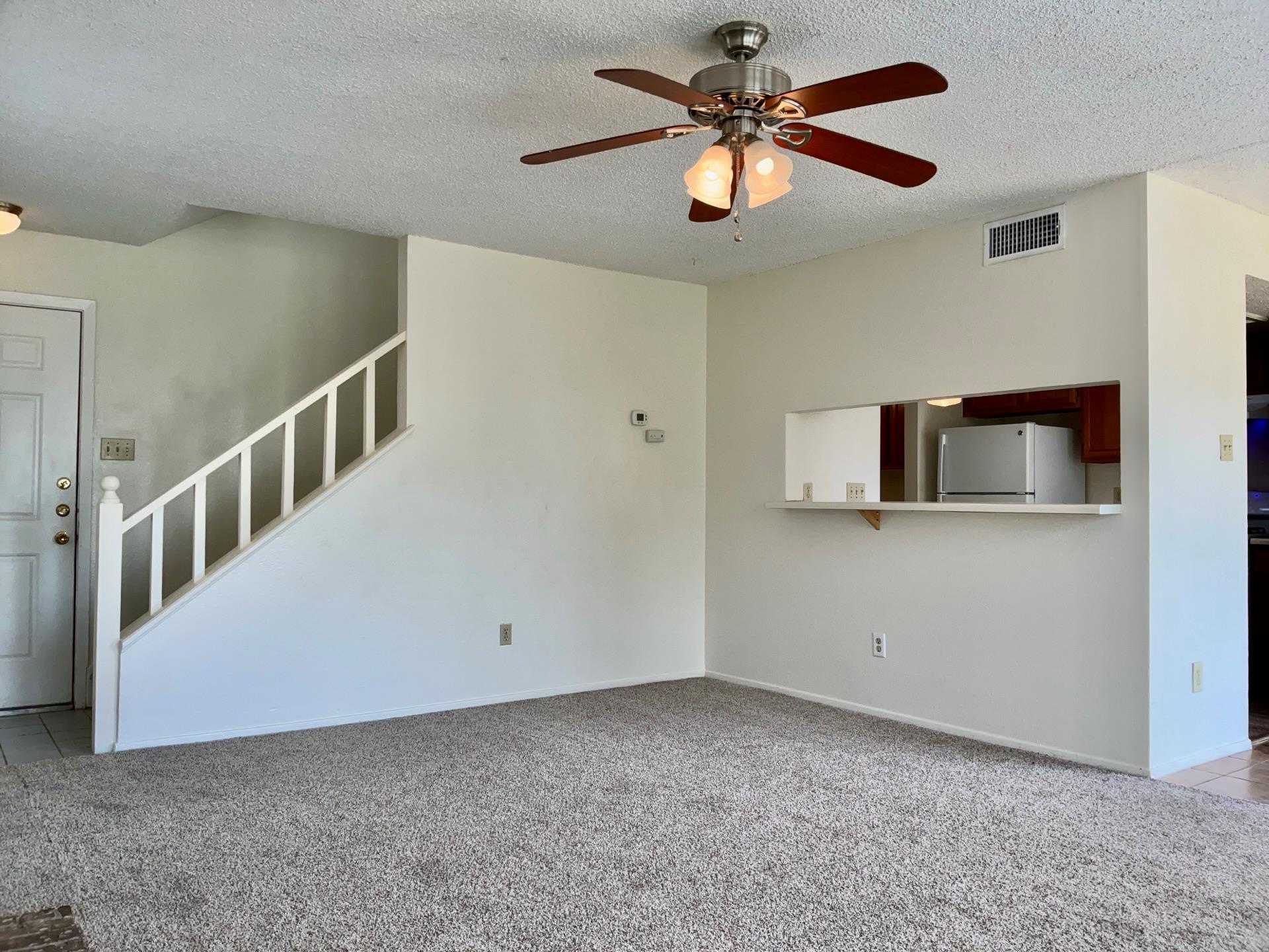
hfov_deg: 65.3
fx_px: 990
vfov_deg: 51.4
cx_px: 634
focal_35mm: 27
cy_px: 476
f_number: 1.8
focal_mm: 3
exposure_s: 1/100
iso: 20
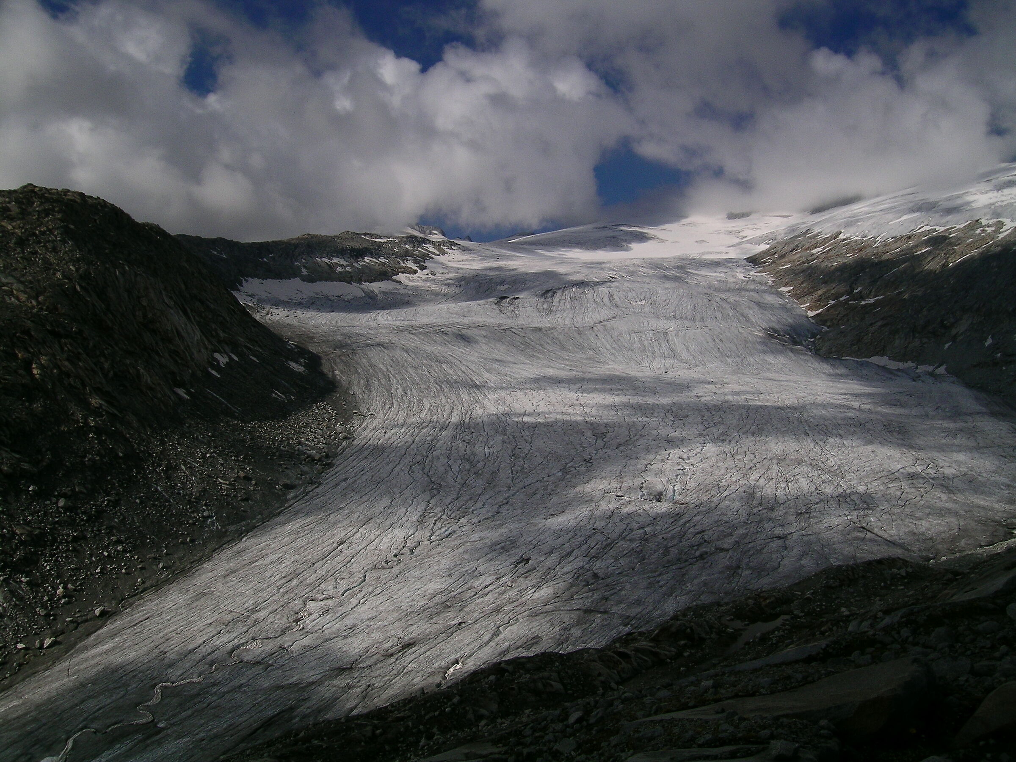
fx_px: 822
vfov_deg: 49.7
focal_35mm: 28
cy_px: 381
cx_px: 508
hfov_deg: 63.4
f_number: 4.4
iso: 50
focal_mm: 5.8
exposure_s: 1/2793
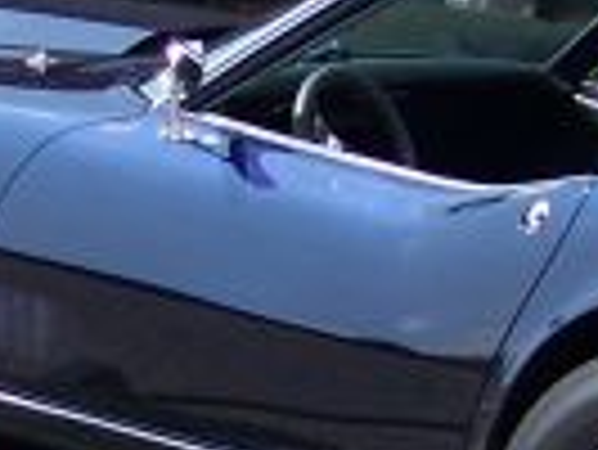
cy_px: 364
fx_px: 3735
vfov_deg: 6.9
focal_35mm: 216
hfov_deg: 9.1
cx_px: 13
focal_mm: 5.85
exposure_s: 1/400
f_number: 2.8
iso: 64
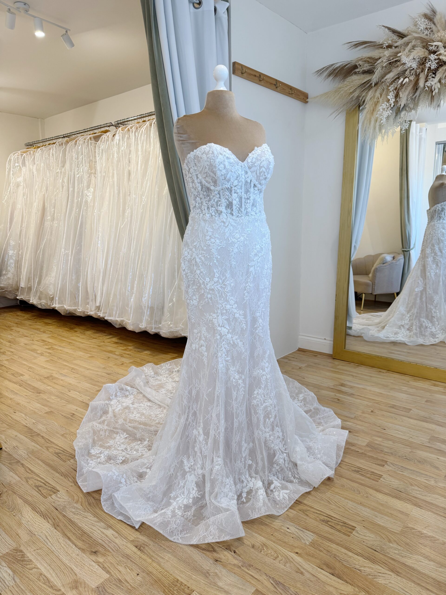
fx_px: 412
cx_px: 223
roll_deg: +0.8
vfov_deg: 71.6
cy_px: 298
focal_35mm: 24
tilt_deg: -10.7
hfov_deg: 56.8
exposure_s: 1/100
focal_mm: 6.76
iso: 125
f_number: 1.78
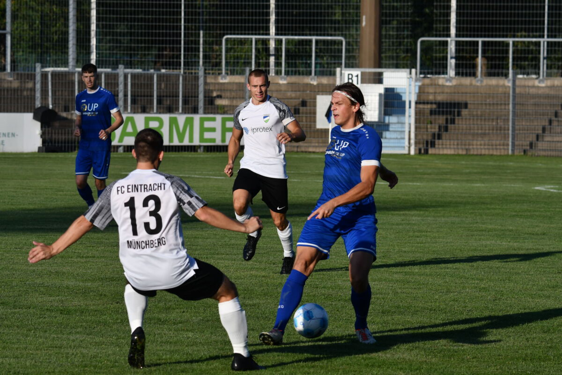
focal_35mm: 247
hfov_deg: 8.3
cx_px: 281
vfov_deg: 5.6
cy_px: 188
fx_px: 3856
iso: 400
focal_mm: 165
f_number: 7.1
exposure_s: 1/1600
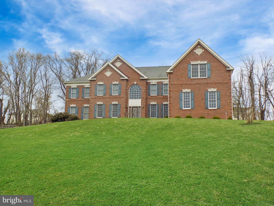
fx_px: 293
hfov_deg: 50.1
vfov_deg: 38.7
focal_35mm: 37
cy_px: 103
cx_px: 137
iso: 80
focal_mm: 6.6
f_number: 3.5
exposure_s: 1/500
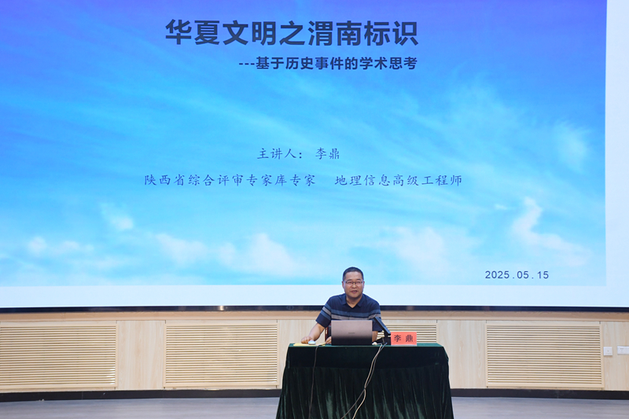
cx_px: 314
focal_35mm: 63
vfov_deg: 21.6
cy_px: 210
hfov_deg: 31.9
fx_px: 1100
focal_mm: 42
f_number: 7.1
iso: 1250
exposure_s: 1/80
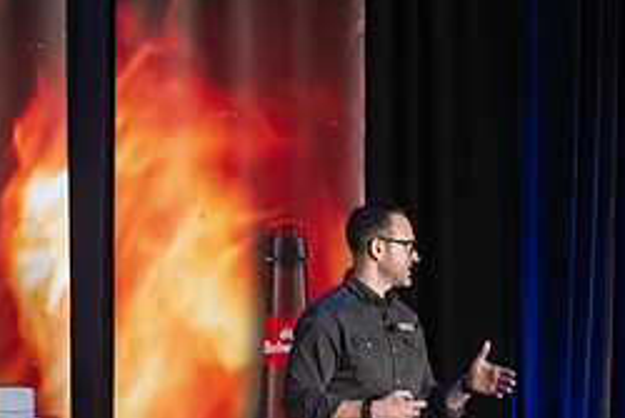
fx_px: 8147
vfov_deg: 2.9
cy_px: 442
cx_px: 382
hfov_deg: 4.4
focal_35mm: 469
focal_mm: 200
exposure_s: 1/200
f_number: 2.8
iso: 2500
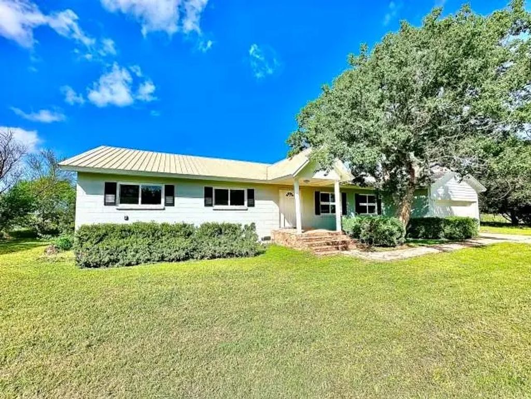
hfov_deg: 102.1
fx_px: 215
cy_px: 200
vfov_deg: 85.7
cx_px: 266
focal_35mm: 14
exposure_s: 1/2506
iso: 50
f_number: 2.2
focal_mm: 2.22
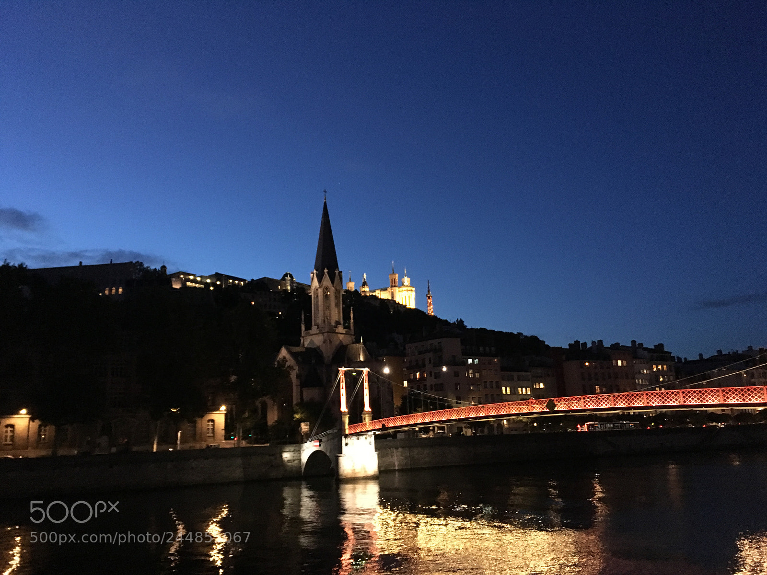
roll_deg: +1.5
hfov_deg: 61.7
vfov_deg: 48.2
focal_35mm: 29
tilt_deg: +13.6
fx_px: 643
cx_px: 384
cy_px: 288
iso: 500
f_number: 2.2
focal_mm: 4.15
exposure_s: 1/17
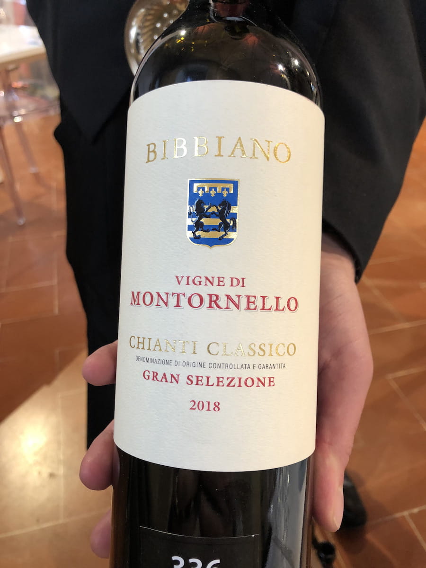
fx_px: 459
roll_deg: +0.8
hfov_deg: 49.7
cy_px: 284
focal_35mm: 28
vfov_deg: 63.4
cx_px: 213
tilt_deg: -36.2
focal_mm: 4
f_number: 1.8
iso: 50
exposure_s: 1/16
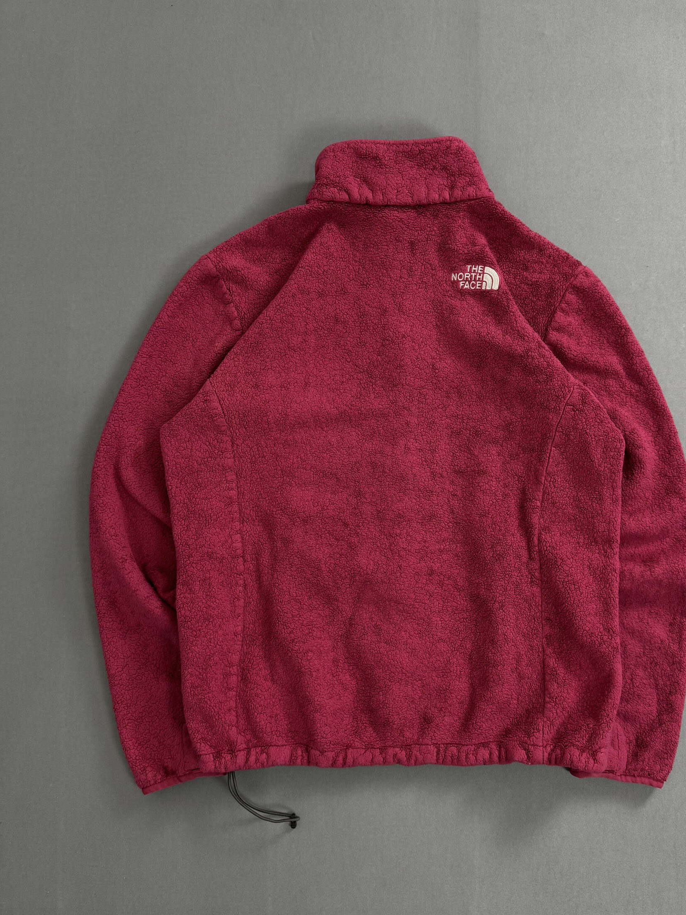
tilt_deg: -87.1
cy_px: 451
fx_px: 740
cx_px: 399
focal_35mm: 28
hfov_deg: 49.5
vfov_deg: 63.4
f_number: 1.78
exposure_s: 1/60
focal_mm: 6.76
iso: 160
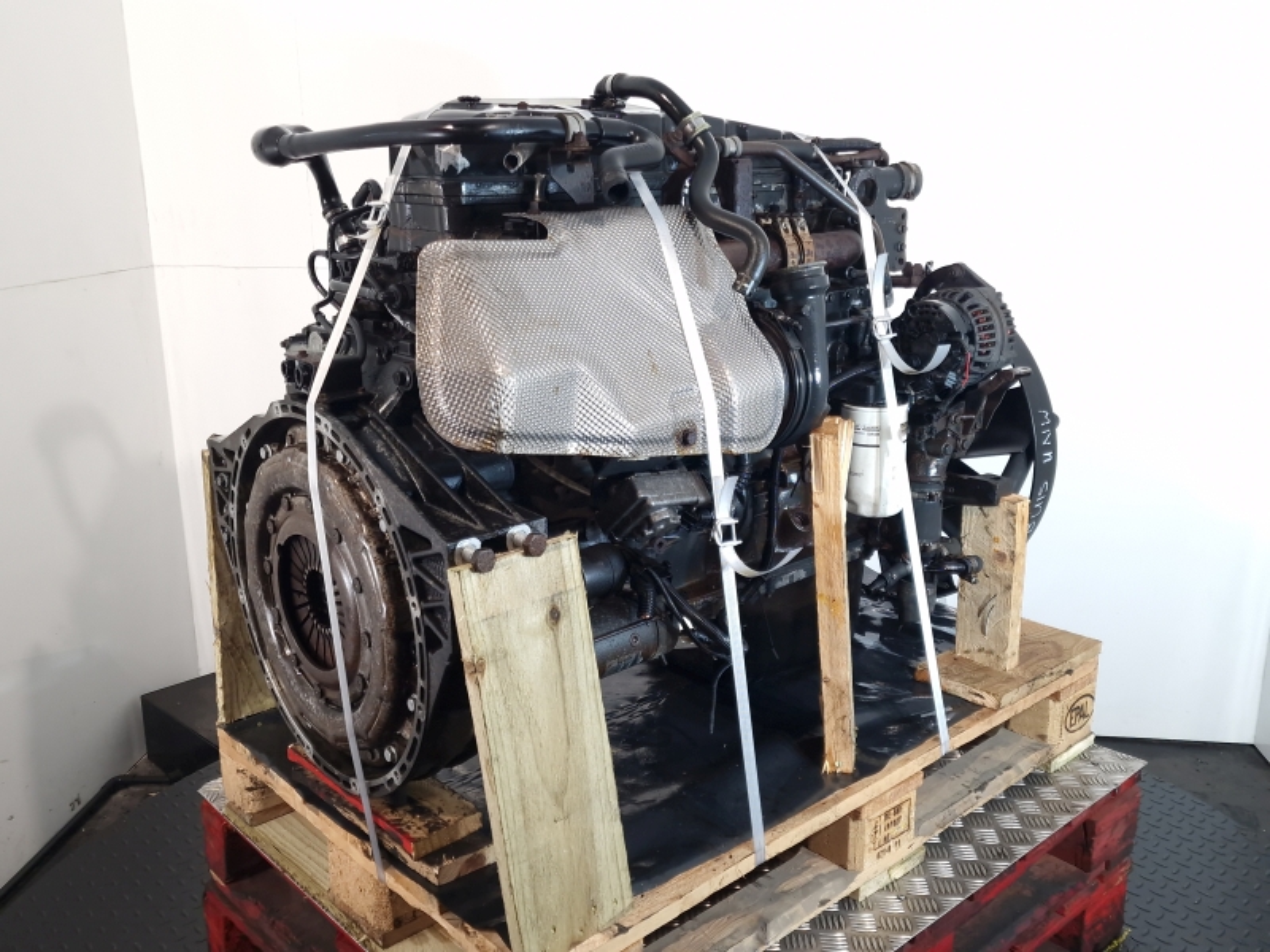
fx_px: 844
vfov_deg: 58.9
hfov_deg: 73.9
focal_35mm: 23
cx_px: 635
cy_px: 476
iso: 100
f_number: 1.8
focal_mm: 6.4
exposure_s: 1/50
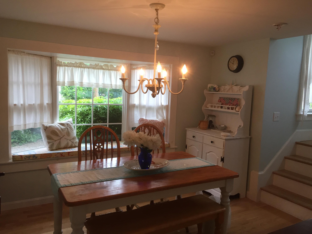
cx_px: 156
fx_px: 261
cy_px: 117
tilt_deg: -5.2
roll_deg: -4.0
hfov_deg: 61.7
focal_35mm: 29
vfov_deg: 48.2
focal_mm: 4.15
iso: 40
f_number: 2.2
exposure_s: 1/30
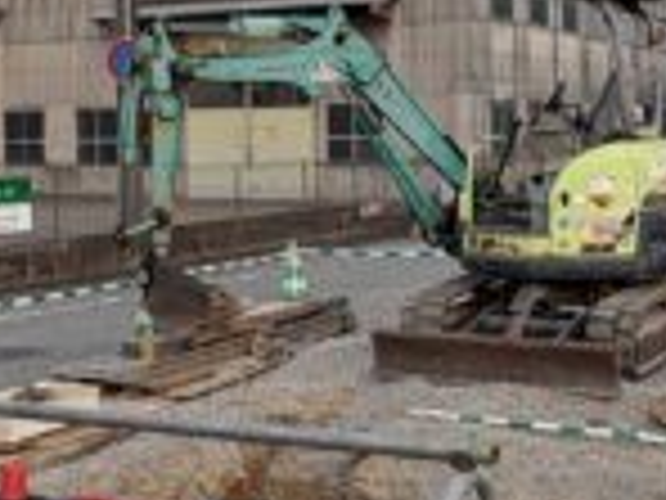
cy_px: 101
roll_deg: +1.1
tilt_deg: +2.1
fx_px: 1328
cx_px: 385
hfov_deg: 28.1
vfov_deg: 21.1
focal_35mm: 69
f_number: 2.2
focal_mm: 2.22
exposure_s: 1/102
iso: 40
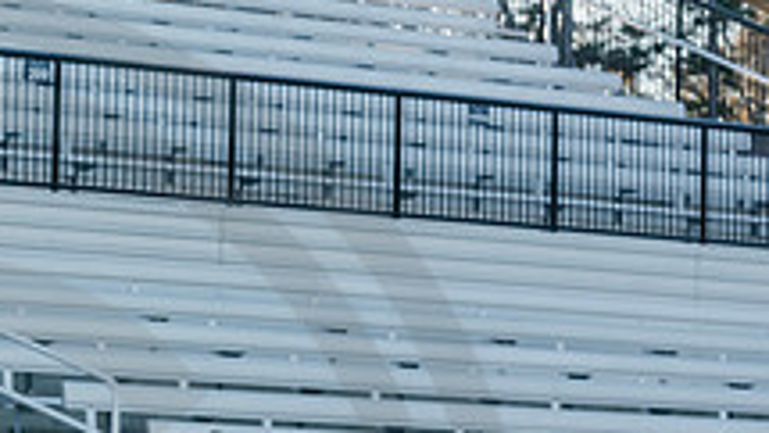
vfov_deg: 4.1
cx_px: -104
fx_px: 6057
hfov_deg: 7.2
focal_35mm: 297
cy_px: 617
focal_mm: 105
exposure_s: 1/1250
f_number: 7.1
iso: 1250
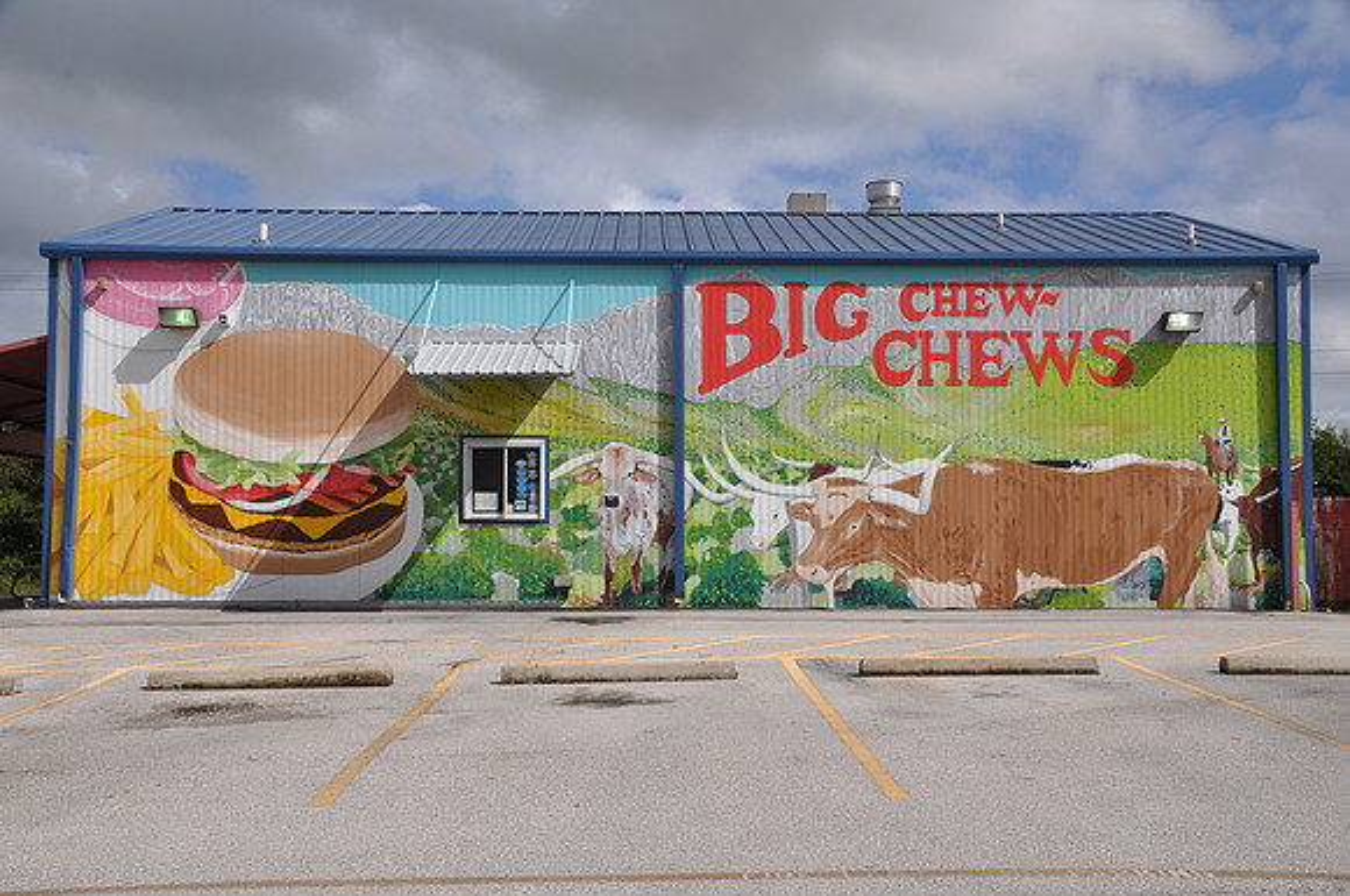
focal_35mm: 39
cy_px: 448
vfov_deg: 34.1
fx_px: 1460
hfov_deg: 49.6
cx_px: 675
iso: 200
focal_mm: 26
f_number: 14
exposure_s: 1/200
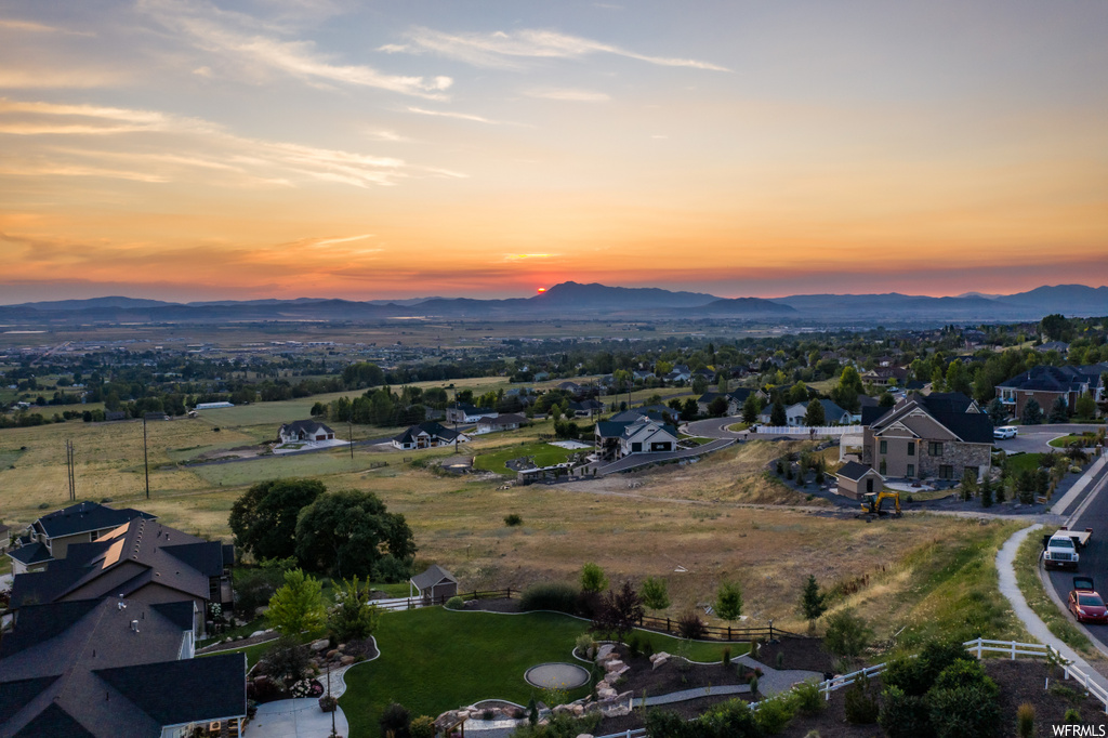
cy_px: 369
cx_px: 554
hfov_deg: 65.5
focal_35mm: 28
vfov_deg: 46.4
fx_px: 861
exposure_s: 1/160
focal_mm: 10.26
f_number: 4.5
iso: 100
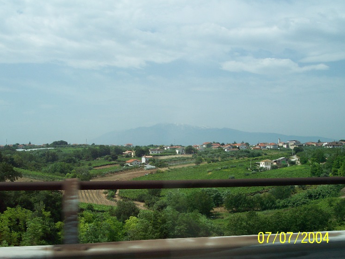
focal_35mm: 41
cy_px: 133
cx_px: 162
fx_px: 409
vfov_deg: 35.1
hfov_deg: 45.7
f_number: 4.8
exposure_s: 1/1000
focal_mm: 8
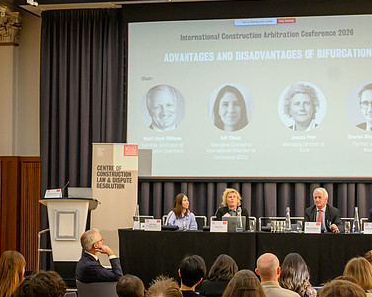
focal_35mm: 72
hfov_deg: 26.2
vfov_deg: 21.2
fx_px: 793
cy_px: 178
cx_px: 255
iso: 2800
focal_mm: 33
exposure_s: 1/160
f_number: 4.5
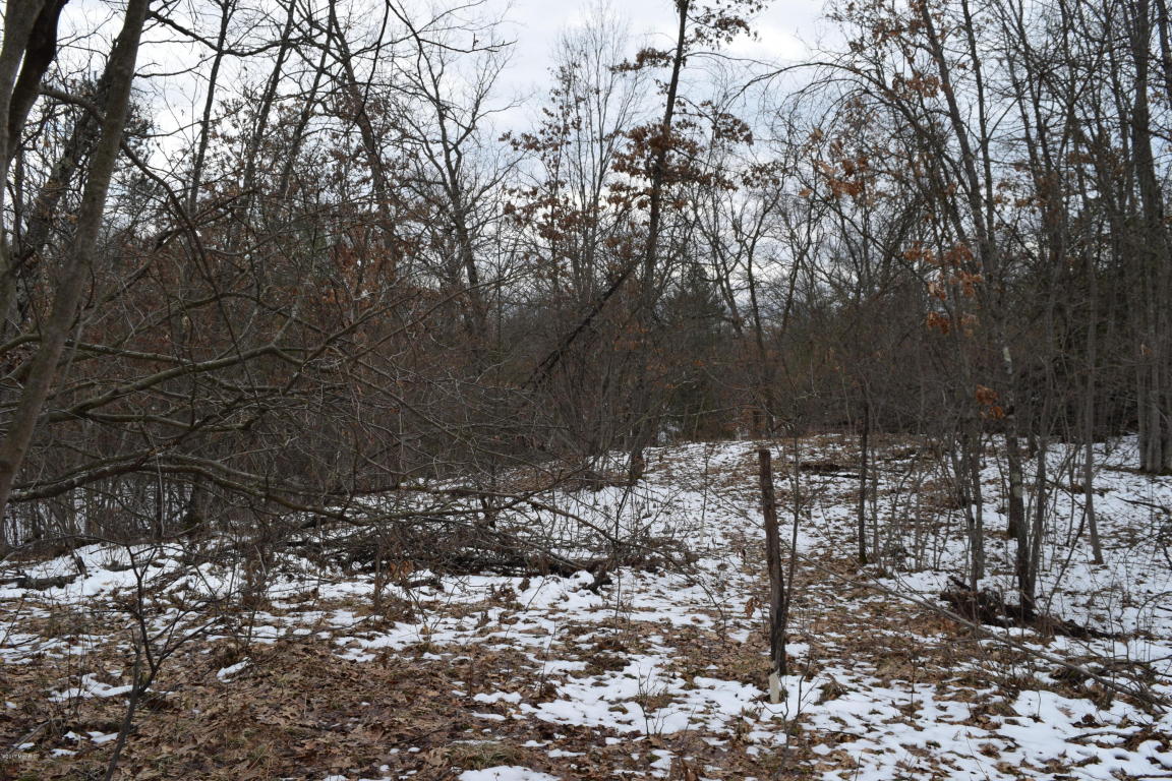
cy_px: 390
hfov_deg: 67.4
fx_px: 879
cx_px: 586
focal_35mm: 27
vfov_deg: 47.9
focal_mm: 18
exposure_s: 1/250
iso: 400
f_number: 8
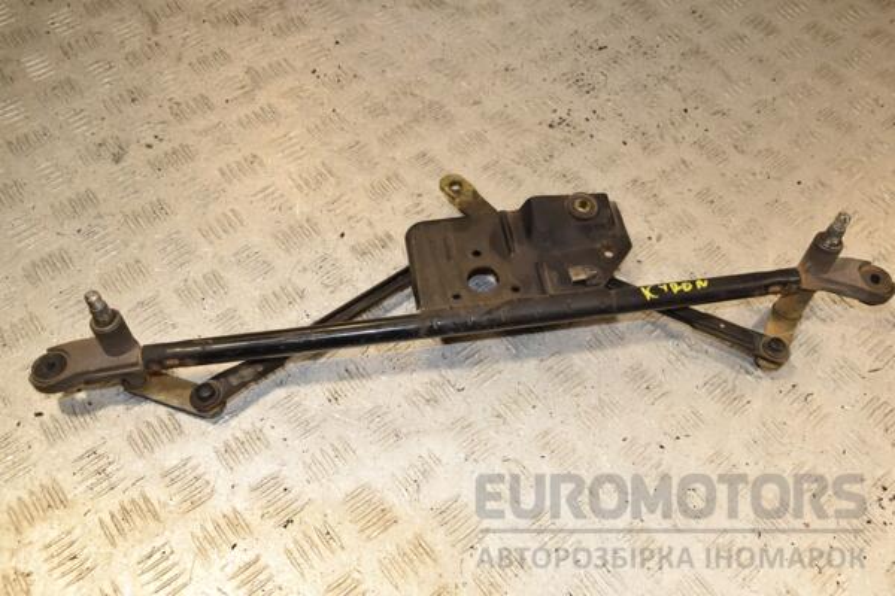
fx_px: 820
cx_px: 448
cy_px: 298
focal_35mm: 33
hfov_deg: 57.2
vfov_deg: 40.0
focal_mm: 22
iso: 800
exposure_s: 1/200
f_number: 9
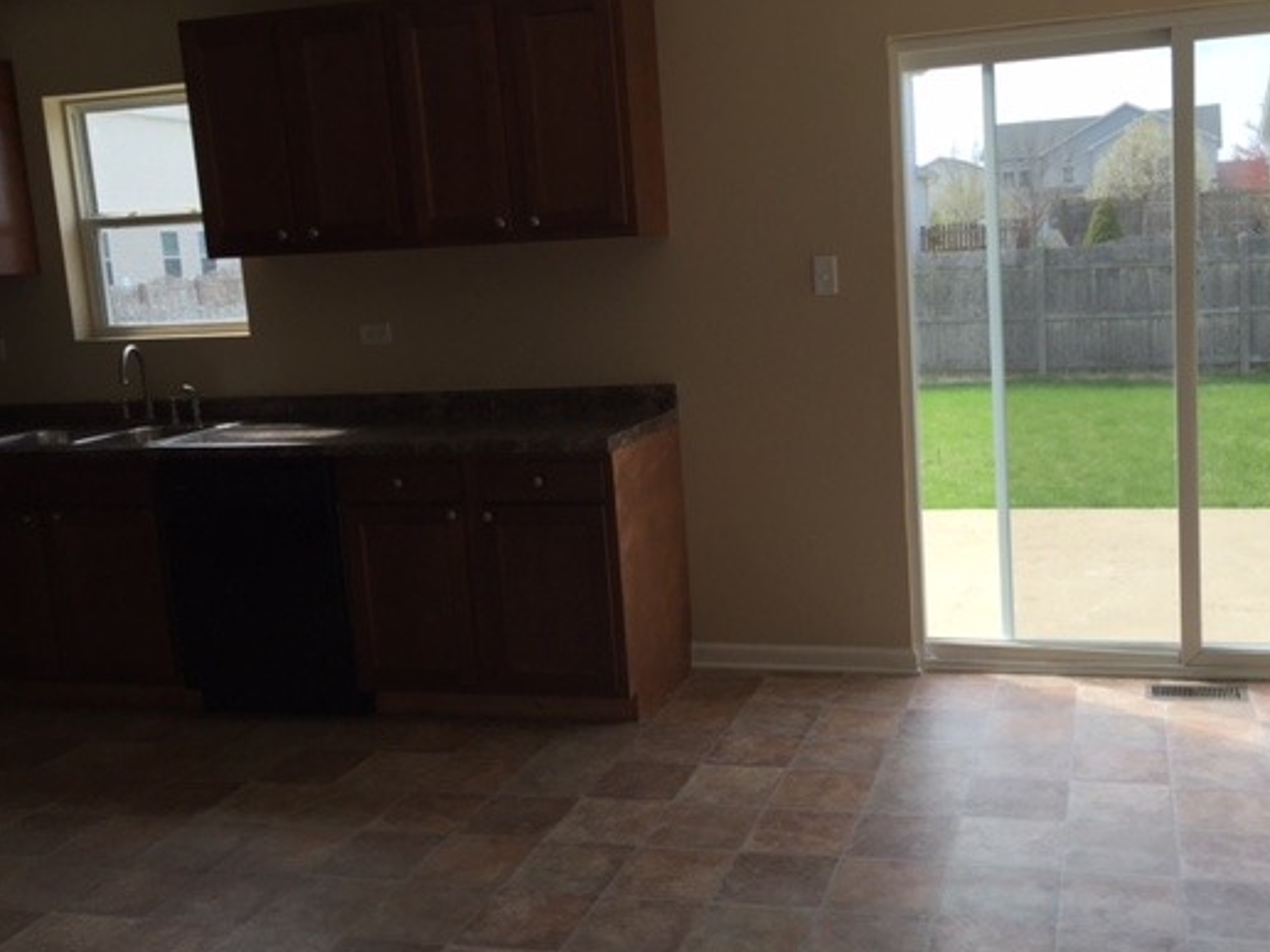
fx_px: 1321
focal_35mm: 36
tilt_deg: -8.6
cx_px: 775
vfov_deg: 39.7
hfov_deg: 50.9
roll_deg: +3.3
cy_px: 460
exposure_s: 1/455
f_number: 2.2
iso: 32
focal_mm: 4.15
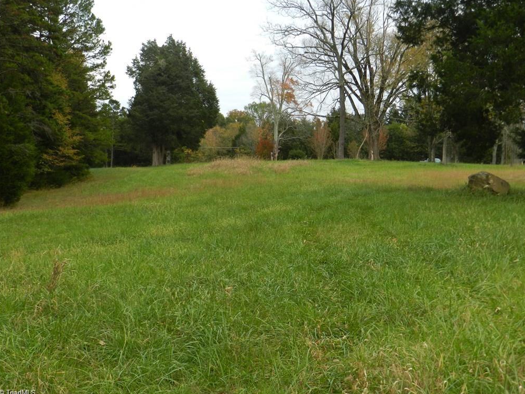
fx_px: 713
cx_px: 266
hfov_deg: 40.4
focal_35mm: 47
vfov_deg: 30.9
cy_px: 196
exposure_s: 1/160
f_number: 4.2
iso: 160
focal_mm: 8.1
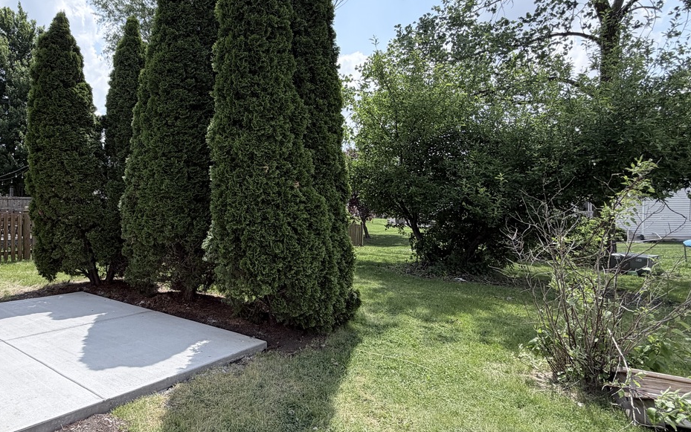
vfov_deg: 53.0
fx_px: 433
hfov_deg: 75.2
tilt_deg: -1.7
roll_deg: -0.2
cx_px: 241
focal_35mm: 23
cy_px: 218
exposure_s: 1/985
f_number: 2.2
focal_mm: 2.22
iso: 25
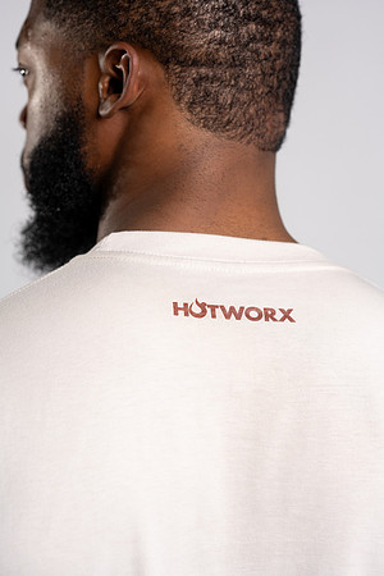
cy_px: 288
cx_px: 192
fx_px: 1360
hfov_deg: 16.1
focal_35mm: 85
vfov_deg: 23.9
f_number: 4
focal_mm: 85
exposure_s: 1/160
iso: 200
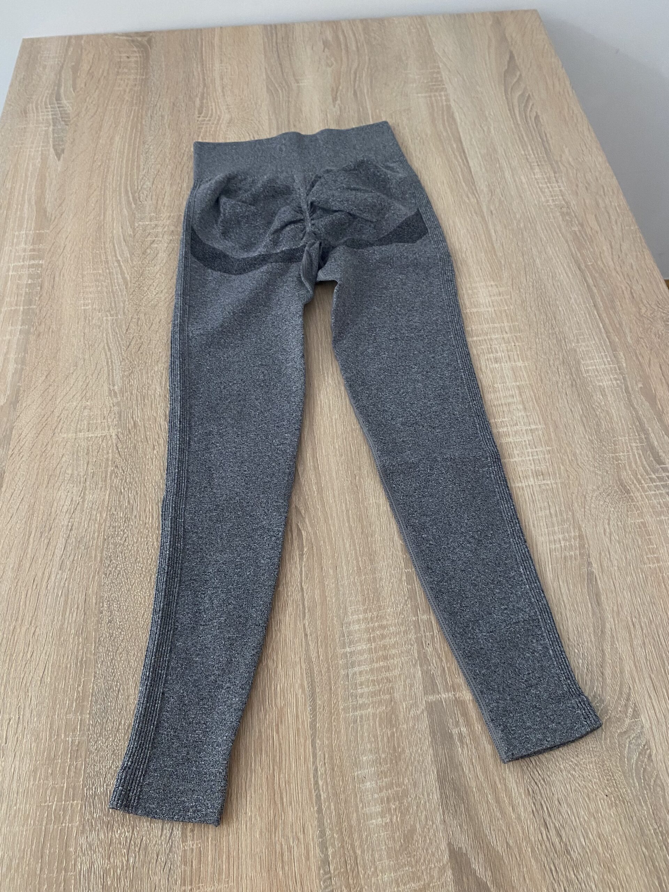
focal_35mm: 26
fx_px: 670
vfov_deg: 67.3
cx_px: 334
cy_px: 446
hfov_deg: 53.1
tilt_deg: -58.5
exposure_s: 1/50
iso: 64
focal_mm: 4.25
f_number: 1.8
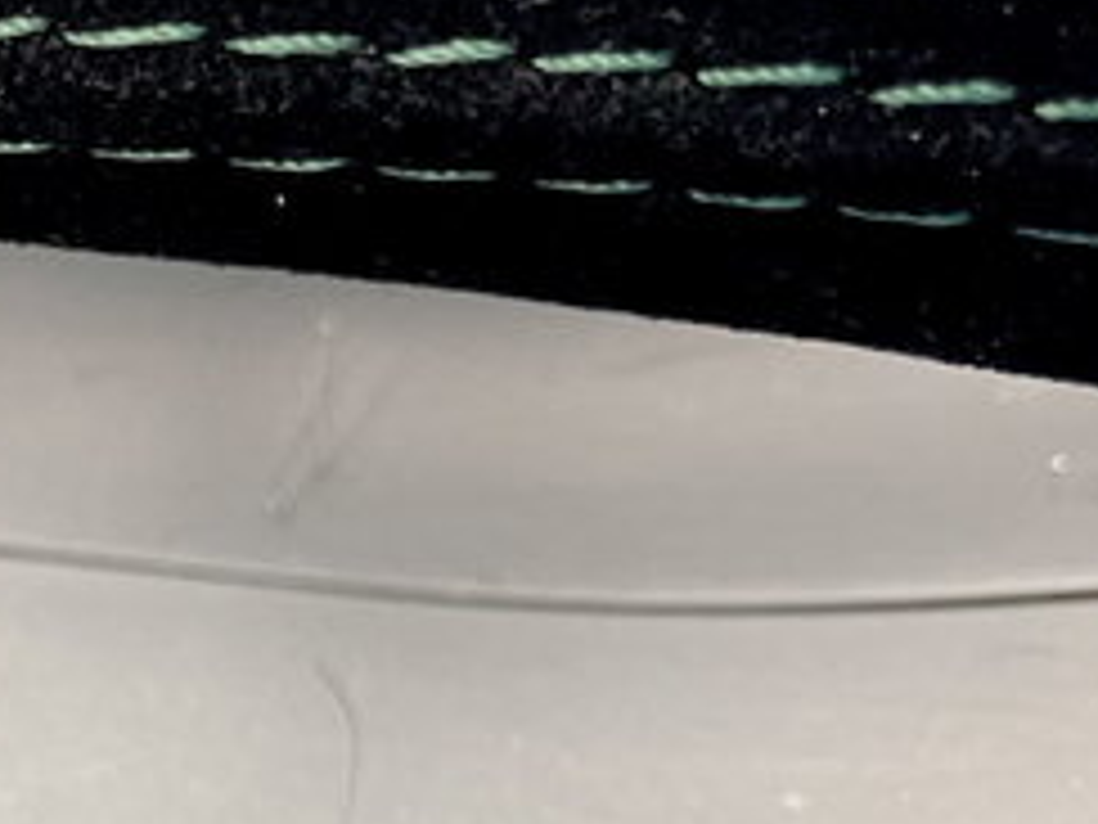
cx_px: -279
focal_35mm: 88
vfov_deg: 16.8
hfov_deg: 20.5
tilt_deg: -45.7
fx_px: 2791
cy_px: 446
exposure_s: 1/60
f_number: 1.8
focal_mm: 3.99
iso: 100
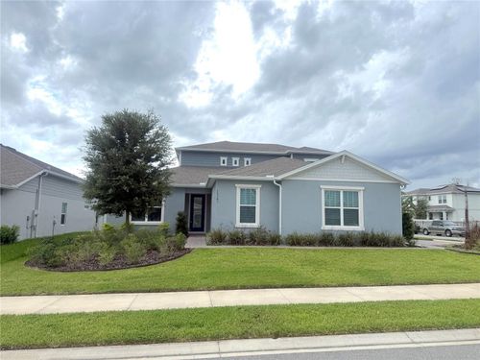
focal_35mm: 24
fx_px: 333
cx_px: 240
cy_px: 180
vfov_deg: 56.8
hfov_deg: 71.6
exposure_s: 1/2703
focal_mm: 6.76
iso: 80
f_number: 1.78
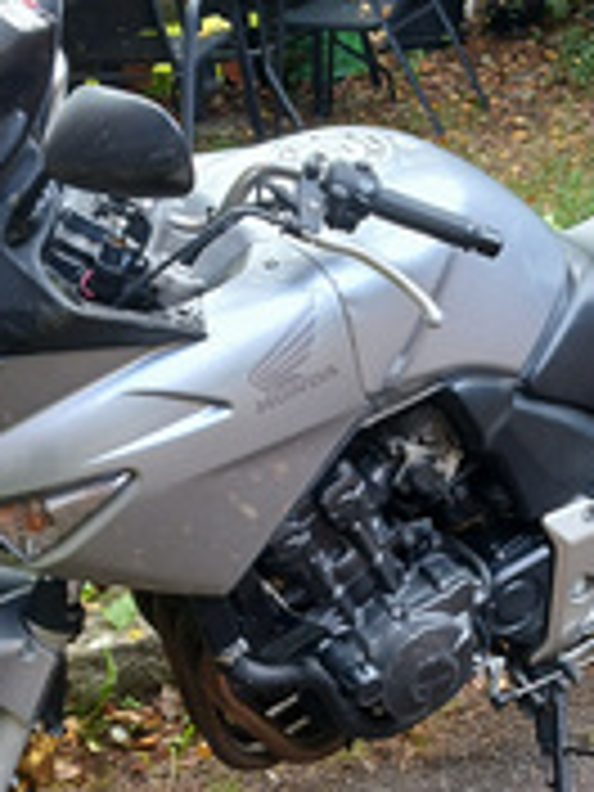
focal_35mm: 74
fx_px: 1693
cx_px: 349
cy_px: 558
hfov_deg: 19.9
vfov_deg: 26.1
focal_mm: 3.98
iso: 64
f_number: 1.8
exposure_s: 1/50
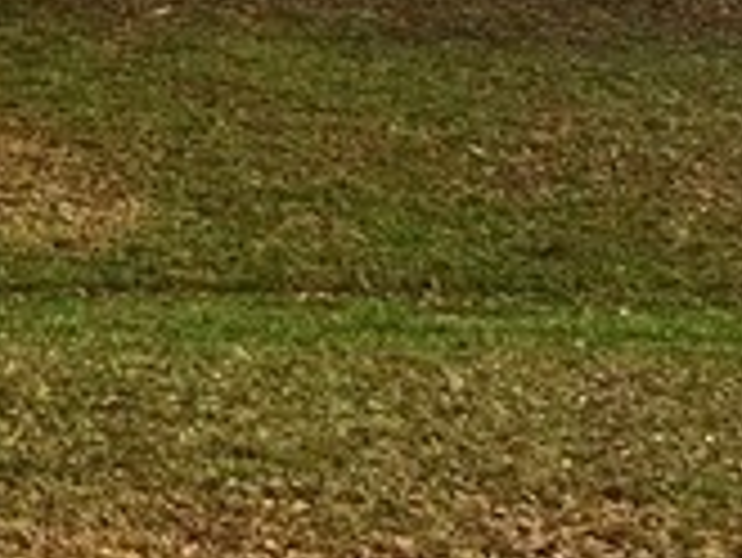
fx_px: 1866
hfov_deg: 18.5
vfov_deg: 15.3
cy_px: -351
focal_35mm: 87
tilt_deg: +0.9
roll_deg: -2.2
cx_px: -526
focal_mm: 2.22
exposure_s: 1/107
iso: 40
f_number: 2.2
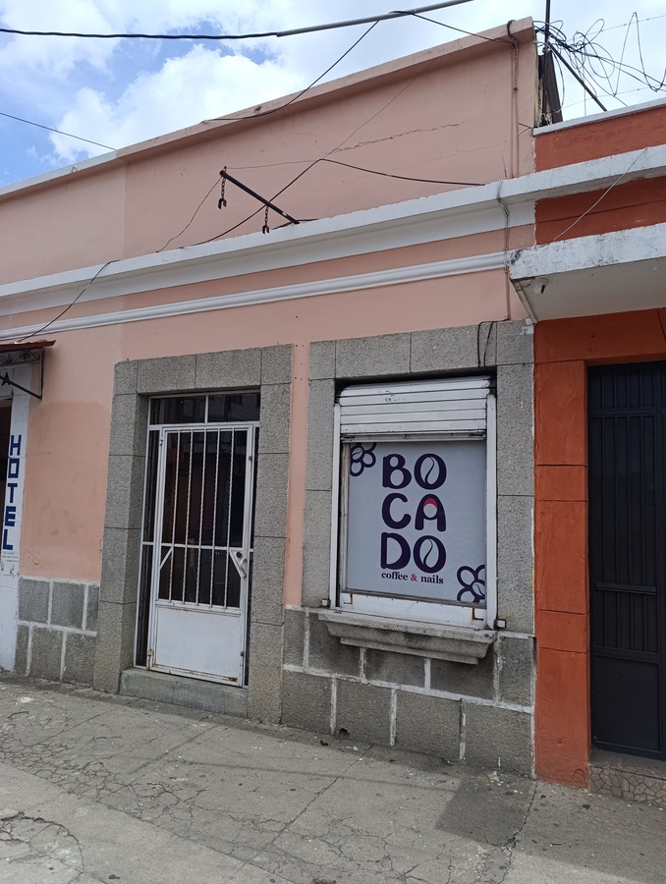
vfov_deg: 73.8
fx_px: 588
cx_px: 333
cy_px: 442
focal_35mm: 23
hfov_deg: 59.0
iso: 50
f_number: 1.6
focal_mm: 6.14
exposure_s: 1/486
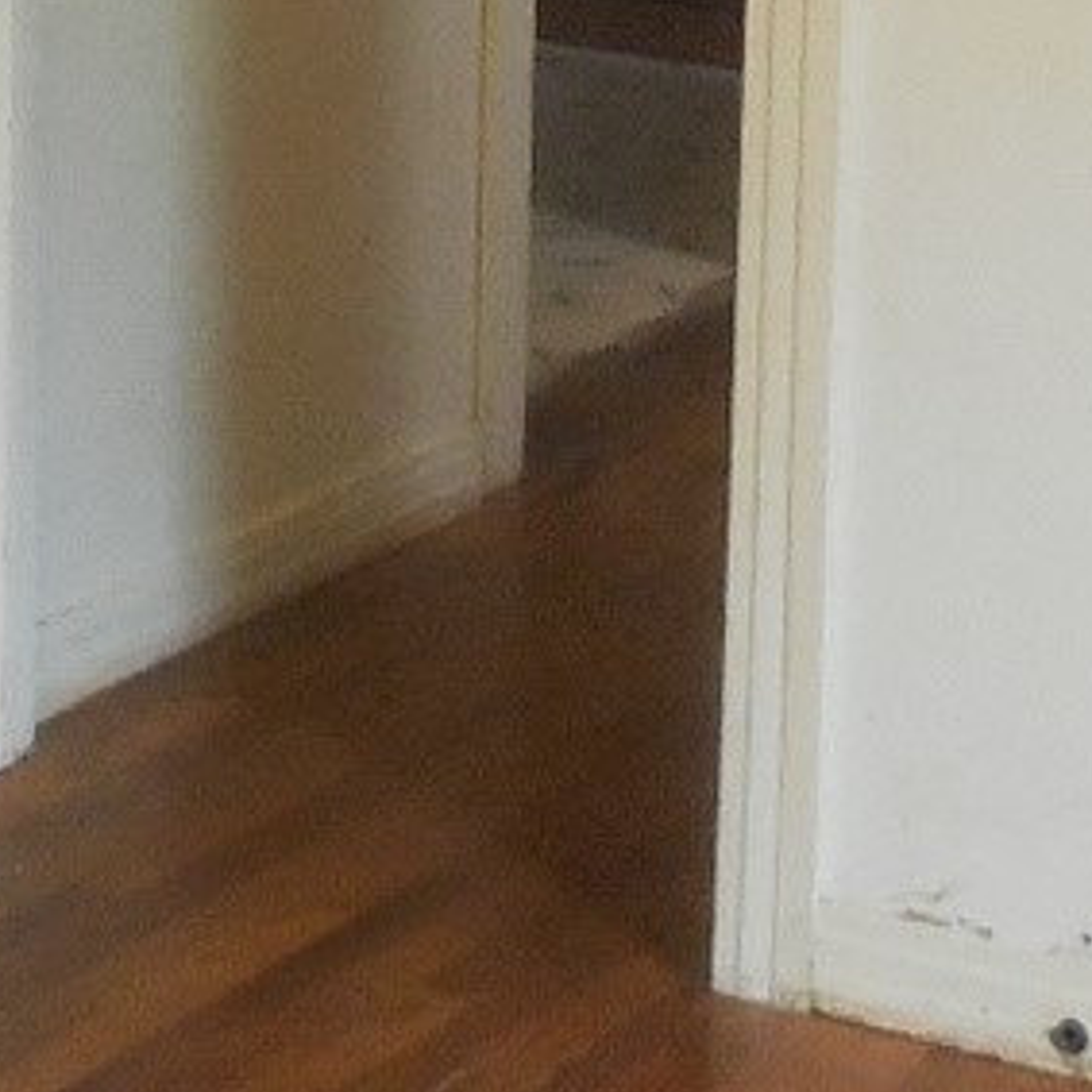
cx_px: 467
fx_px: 4461
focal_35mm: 125
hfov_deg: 14.0
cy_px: -544
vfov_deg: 13.2
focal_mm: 4.5
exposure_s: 1/30
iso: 400
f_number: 3.1
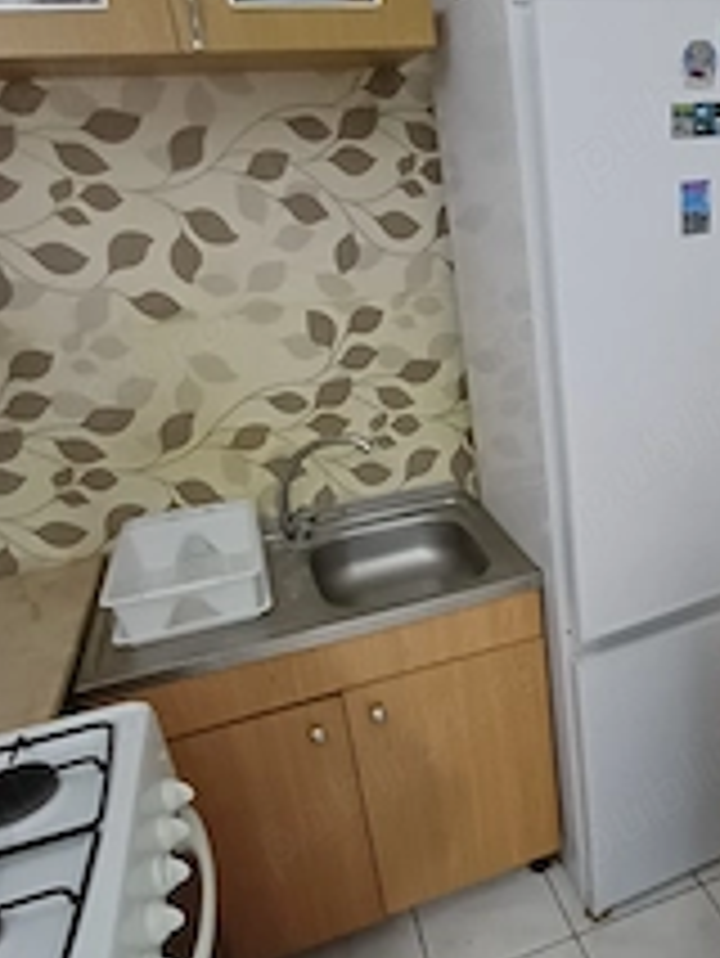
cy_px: 490
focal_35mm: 30
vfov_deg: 59.9
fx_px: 831
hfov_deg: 44.9
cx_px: 558
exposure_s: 1/14.3
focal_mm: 1.64
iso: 640
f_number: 2.2
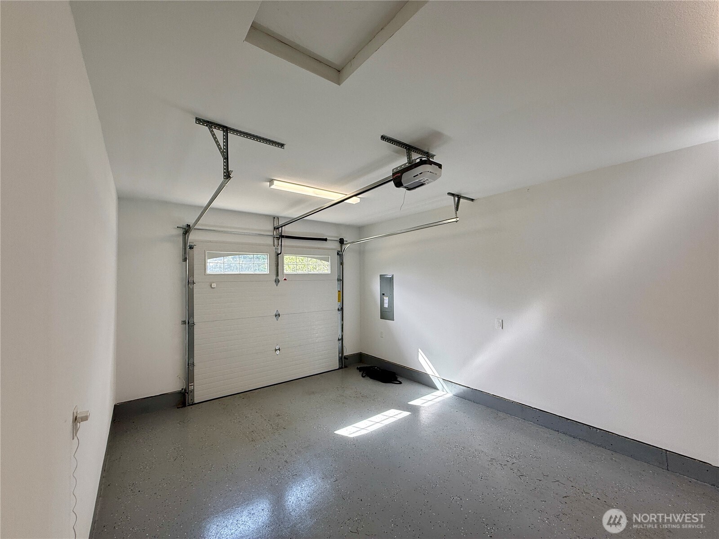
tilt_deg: +2.4
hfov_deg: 102.1
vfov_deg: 85.7
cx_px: 360
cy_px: 270
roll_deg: +0.8
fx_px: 291
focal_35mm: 14
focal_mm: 2.22
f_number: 2.2
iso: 64
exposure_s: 1/140
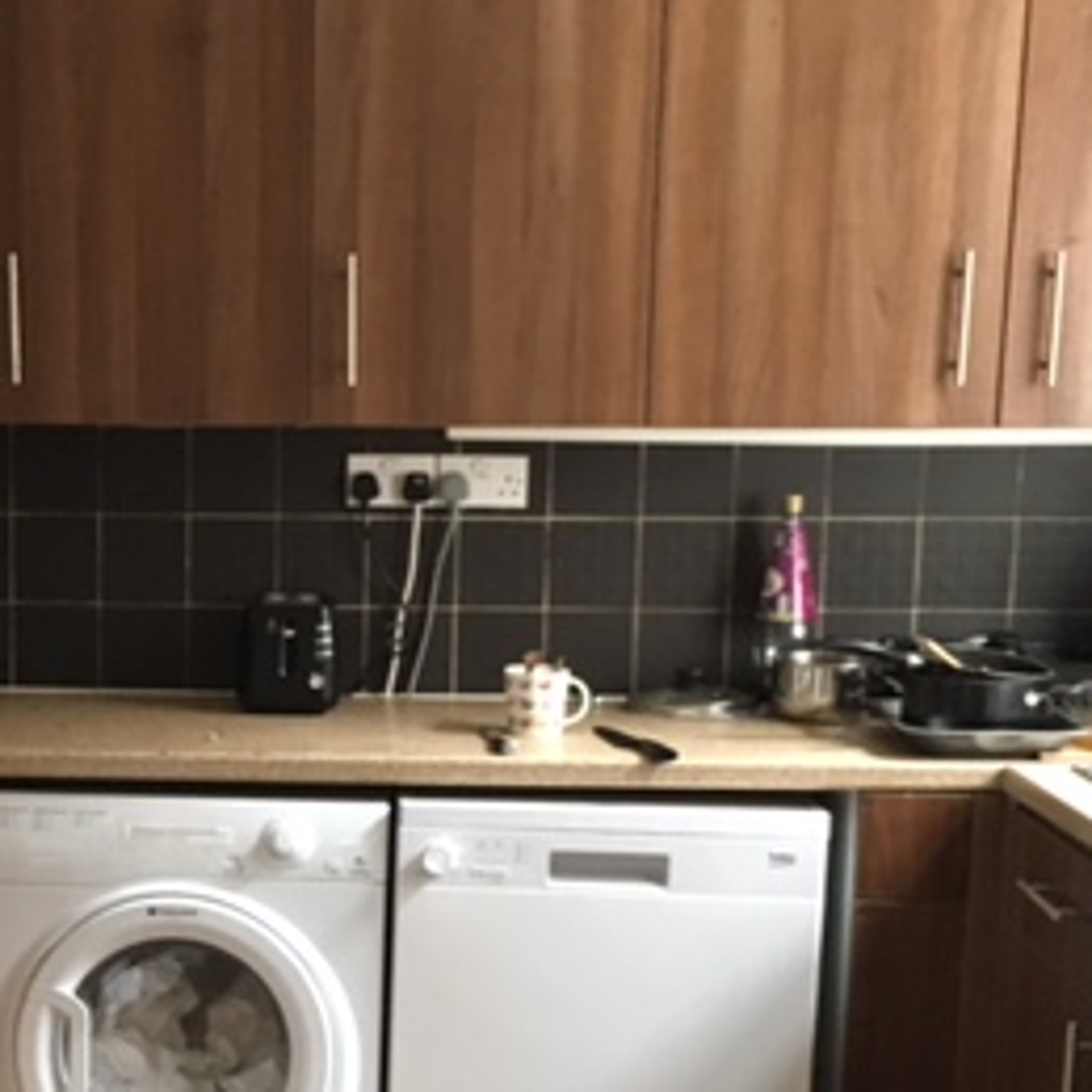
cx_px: 231
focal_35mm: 63
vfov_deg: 26.9
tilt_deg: -10.2
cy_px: 823
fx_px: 2248
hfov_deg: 26.8
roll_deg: -0.4
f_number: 2.2
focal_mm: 4.15
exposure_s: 1/17
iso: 500
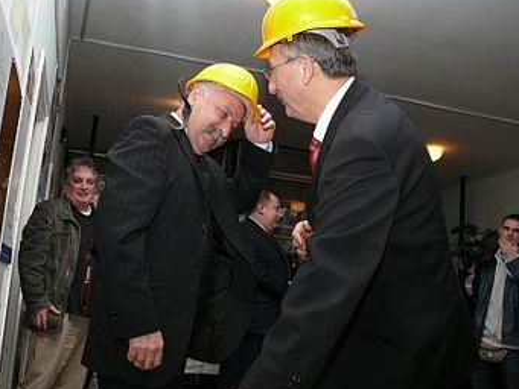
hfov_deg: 45.7
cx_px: 239
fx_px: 615
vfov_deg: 35.1
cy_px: 211
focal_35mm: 41
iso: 100
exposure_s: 1/30
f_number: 2.8
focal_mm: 7.4
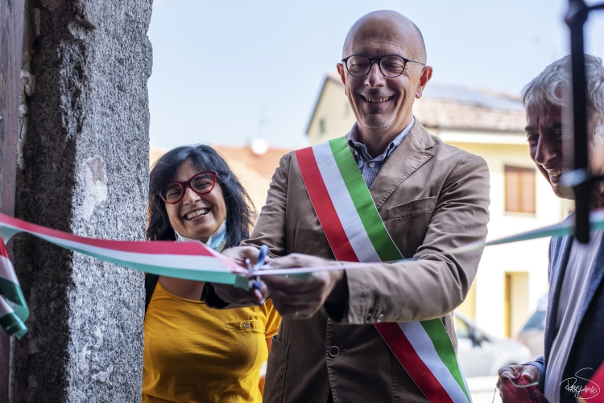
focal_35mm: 50
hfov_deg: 39.6
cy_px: 202
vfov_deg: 27.0
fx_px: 839
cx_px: 302
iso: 320
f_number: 2.8
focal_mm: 50
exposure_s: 1/1600
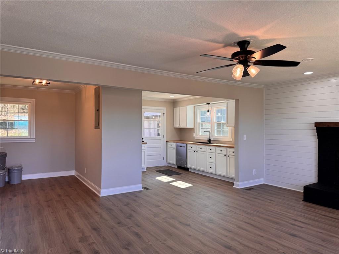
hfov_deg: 71.6
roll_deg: -0.5
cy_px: 127
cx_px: 170
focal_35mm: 24
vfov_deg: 56.8
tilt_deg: +0.1
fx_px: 235
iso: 80
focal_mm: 6.76
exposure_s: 1/182
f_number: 1.78
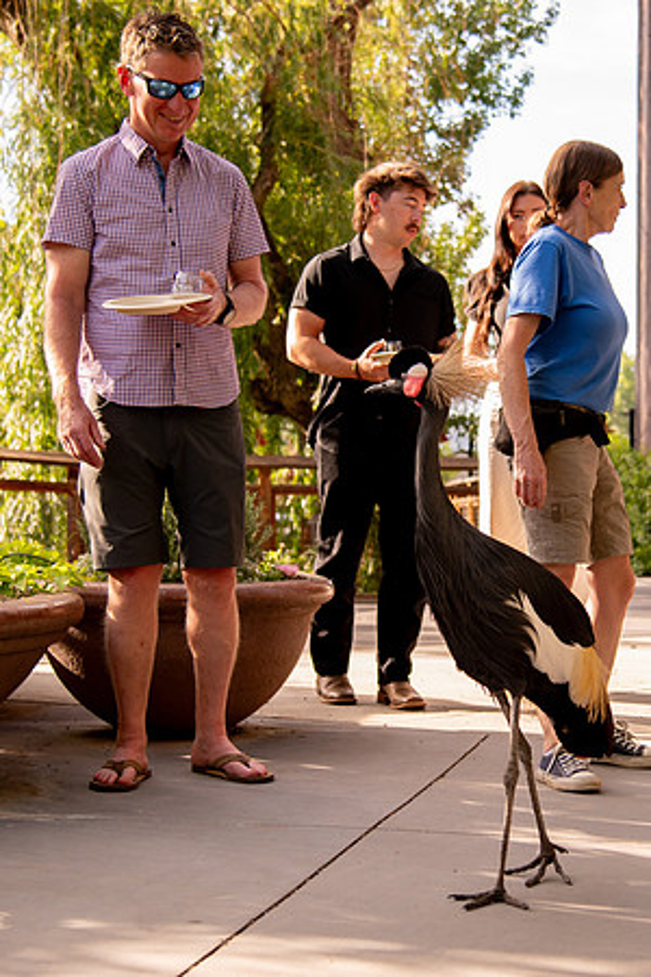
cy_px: 521
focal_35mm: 71
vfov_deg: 28.4
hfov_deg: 19.0
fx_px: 1929
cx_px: 473
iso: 400
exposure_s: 1/500
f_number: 4
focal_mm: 44
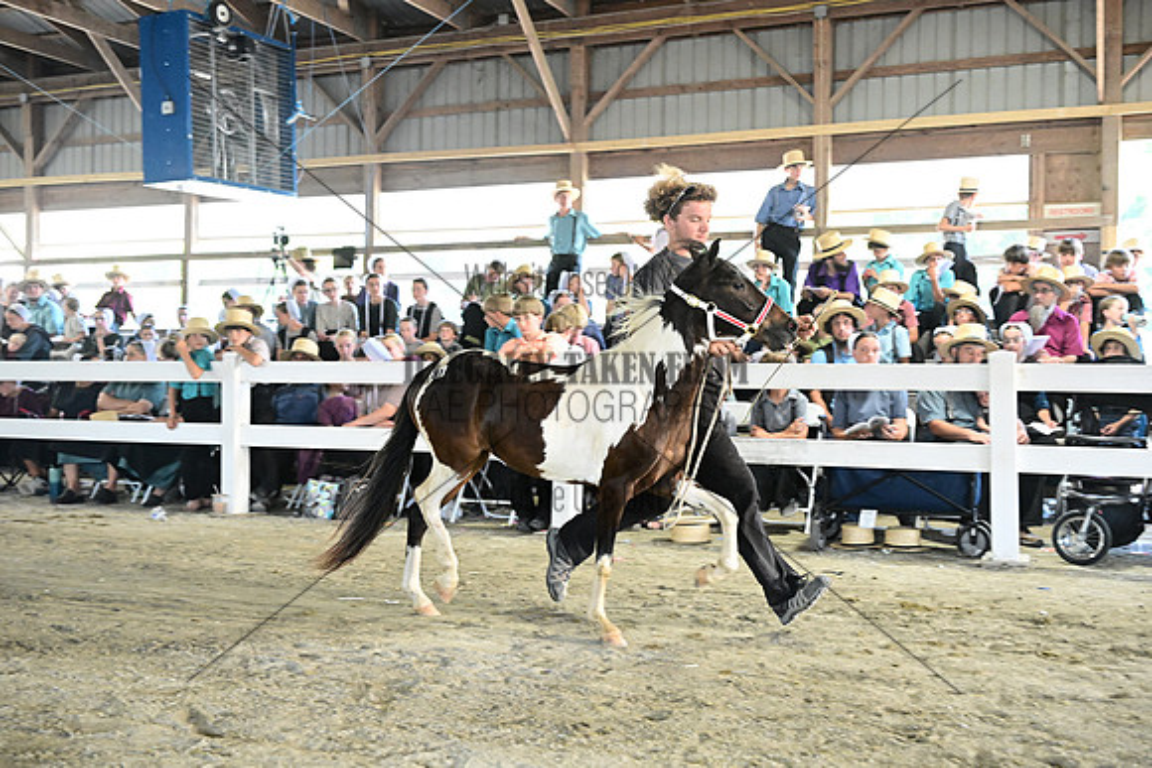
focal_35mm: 37
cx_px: 576
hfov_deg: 51.9
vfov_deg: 36.0
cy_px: 384
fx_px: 1184
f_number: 4
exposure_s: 1/300
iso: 6400
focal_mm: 37
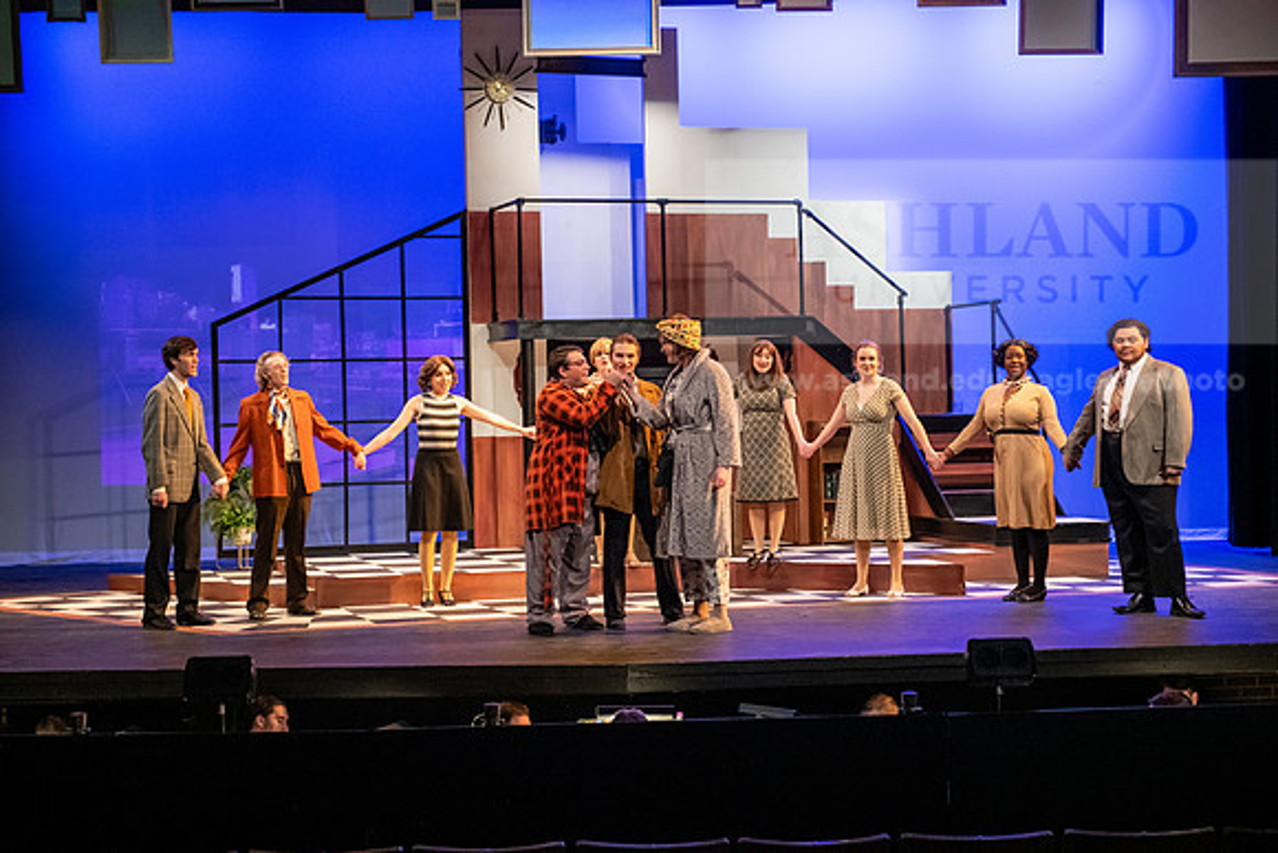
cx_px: 639
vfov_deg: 21.9
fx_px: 2201
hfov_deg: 32.4
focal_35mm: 62
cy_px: 426
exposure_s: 1/200
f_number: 3.2
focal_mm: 62
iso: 4000
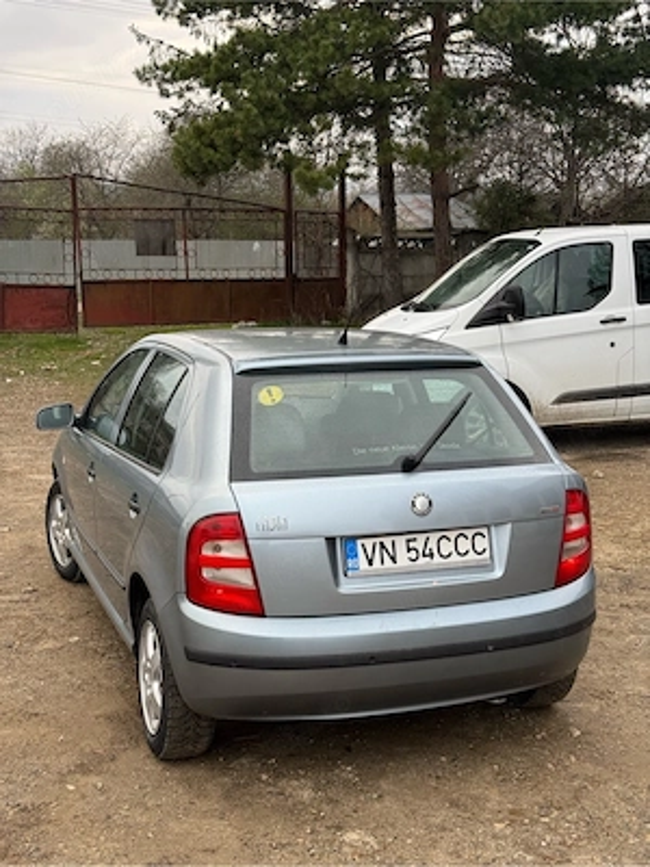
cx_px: 325
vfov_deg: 39.7
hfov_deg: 30.3
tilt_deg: -7.1
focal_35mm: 48
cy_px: 434
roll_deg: +0.0
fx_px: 1202
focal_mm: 6.76
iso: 64
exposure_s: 1/291
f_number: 1.78
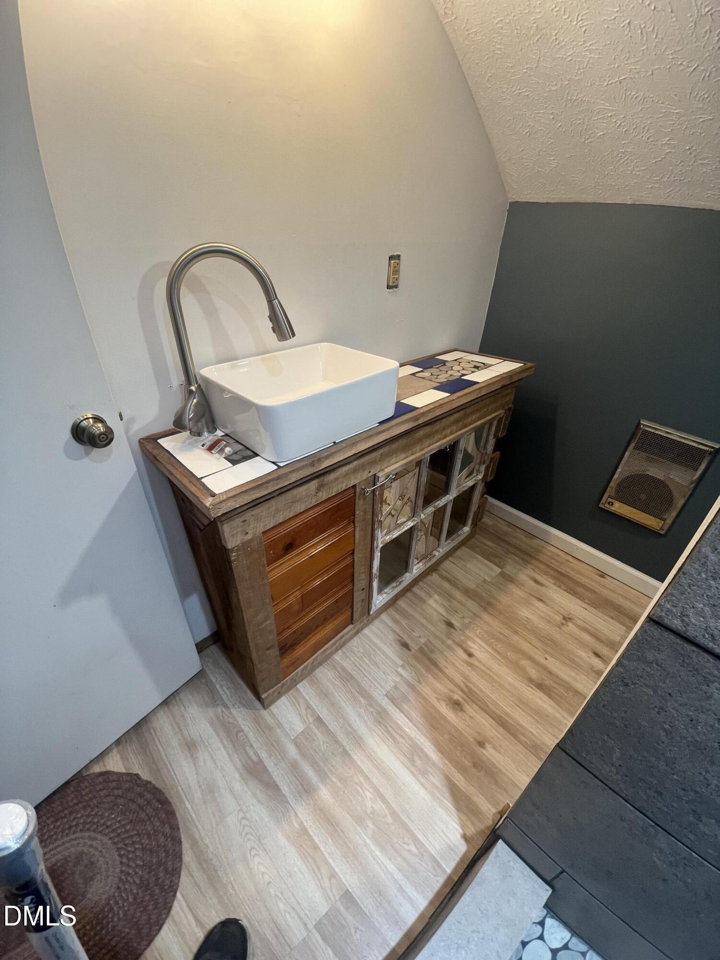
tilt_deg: -30.6
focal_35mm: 13
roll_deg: +0.6
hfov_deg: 89.9
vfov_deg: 106.2
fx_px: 361
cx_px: 360
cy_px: 480
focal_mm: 1.54
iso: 80
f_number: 2.4
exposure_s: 1/30
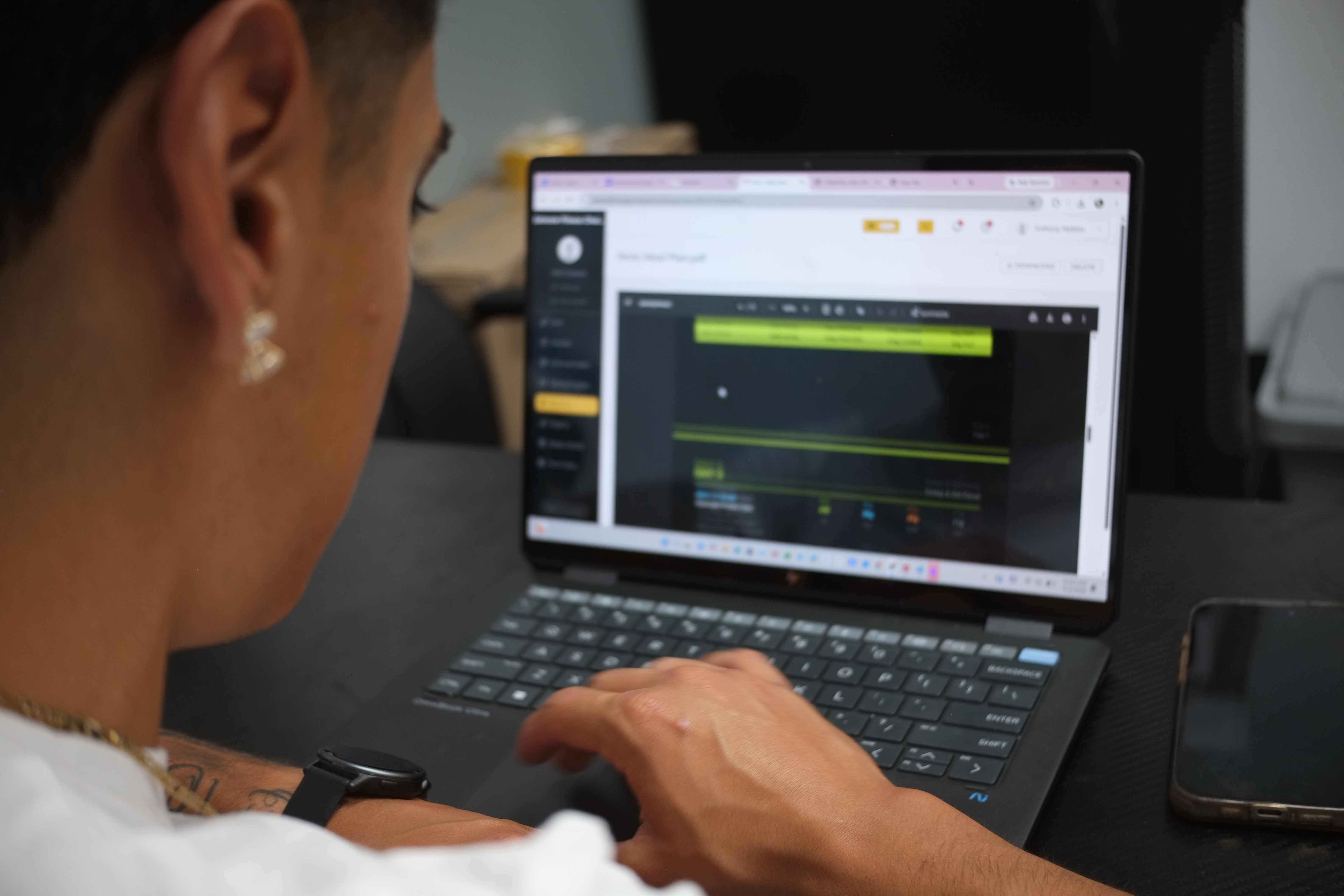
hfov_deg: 47.4
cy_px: 448
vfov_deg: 32.6
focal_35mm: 41
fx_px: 1531
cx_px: 672
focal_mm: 27
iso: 400
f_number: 2.8
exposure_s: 1/28
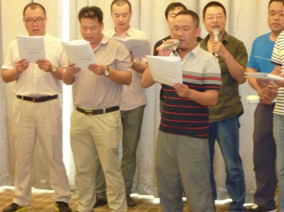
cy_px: 123
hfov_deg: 24.1
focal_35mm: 81
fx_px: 664
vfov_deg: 18.2
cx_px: 160
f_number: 4
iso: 640
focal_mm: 10.3
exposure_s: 1/8
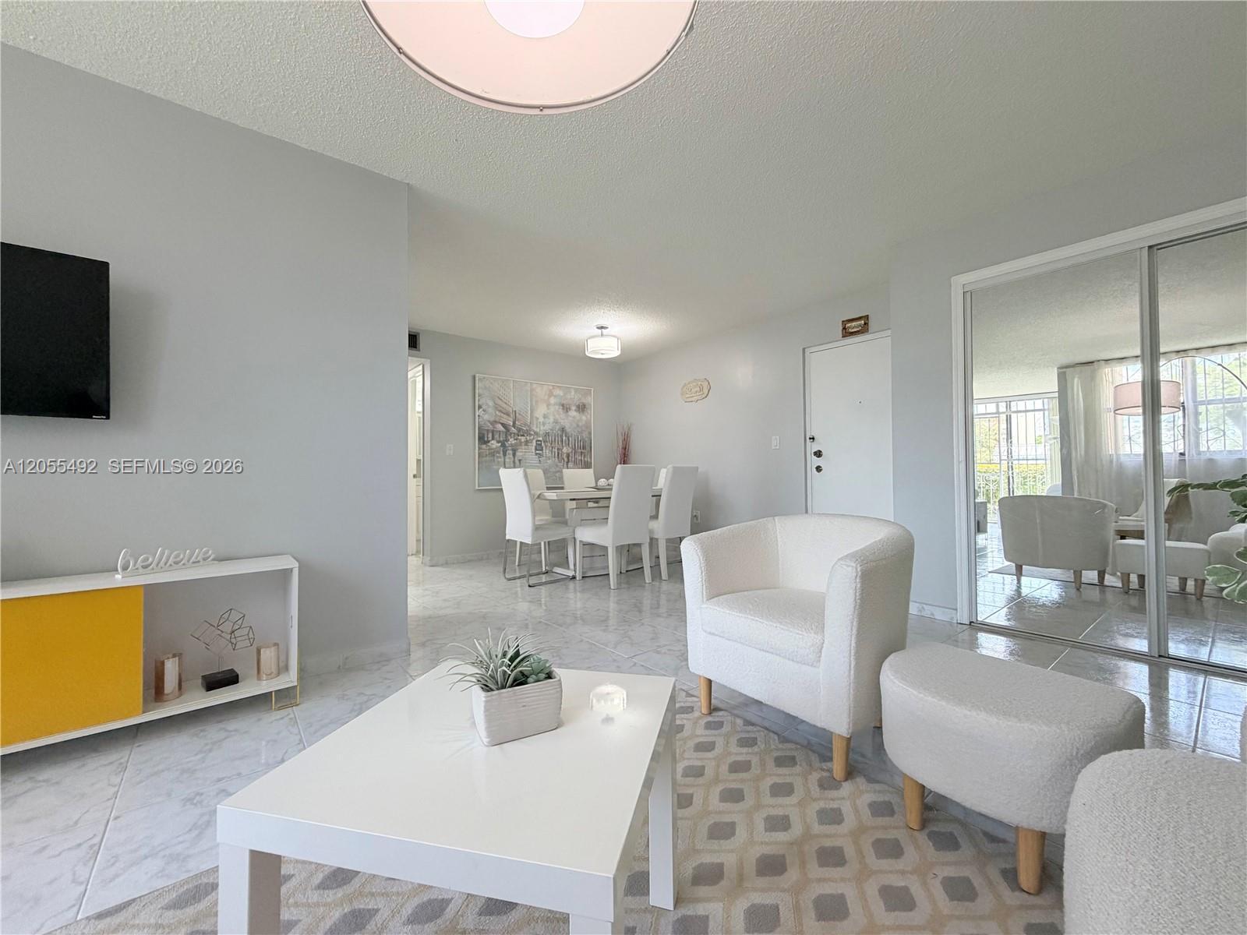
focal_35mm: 14
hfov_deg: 102.1
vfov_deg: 85.7
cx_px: 624
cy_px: 468
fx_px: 504
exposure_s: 1/120
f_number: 2.2
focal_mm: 2.22
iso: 250
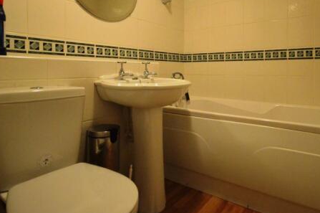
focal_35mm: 22
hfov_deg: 77.6
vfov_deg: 55.9
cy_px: 70
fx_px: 195
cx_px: 195
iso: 3200
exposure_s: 1/30
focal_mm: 10
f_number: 4
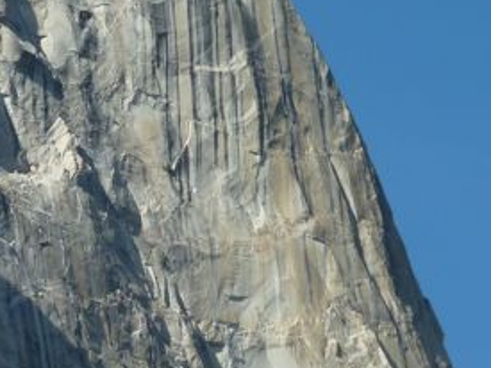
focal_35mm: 262
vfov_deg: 5.7
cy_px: 200
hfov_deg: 7.5
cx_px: -180
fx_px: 3715
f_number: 4.3
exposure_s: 1/400
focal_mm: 14.7
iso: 80
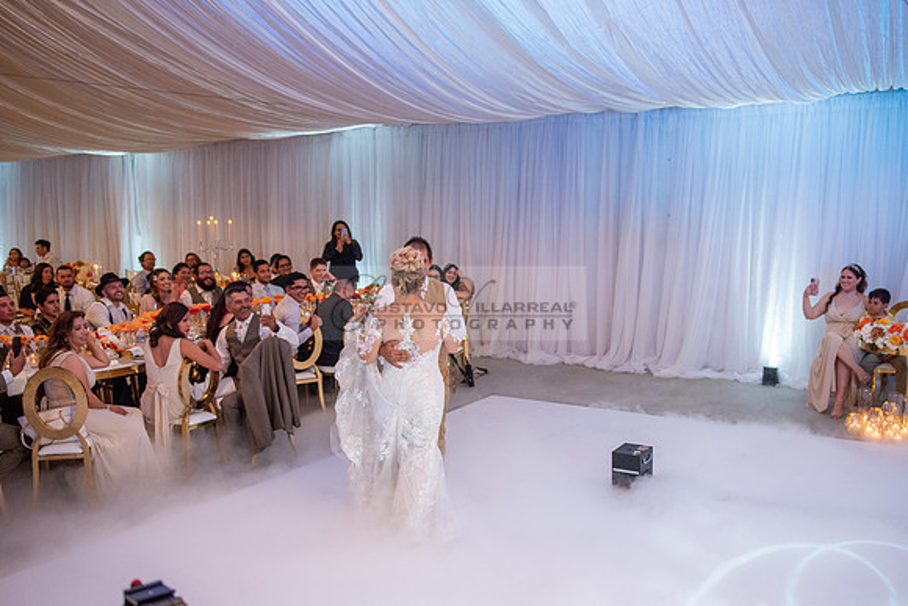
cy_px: 341
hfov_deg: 54.6
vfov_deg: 38.0
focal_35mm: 35
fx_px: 879
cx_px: 483
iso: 1000
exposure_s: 1/125
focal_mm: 31
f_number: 3.2
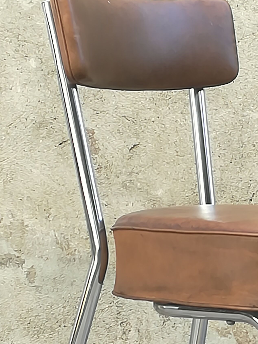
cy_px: 273
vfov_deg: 28.8
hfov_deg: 21.8
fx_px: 656
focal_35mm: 66
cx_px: 223
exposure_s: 1/120
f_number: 2
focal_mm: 3.79
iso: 50
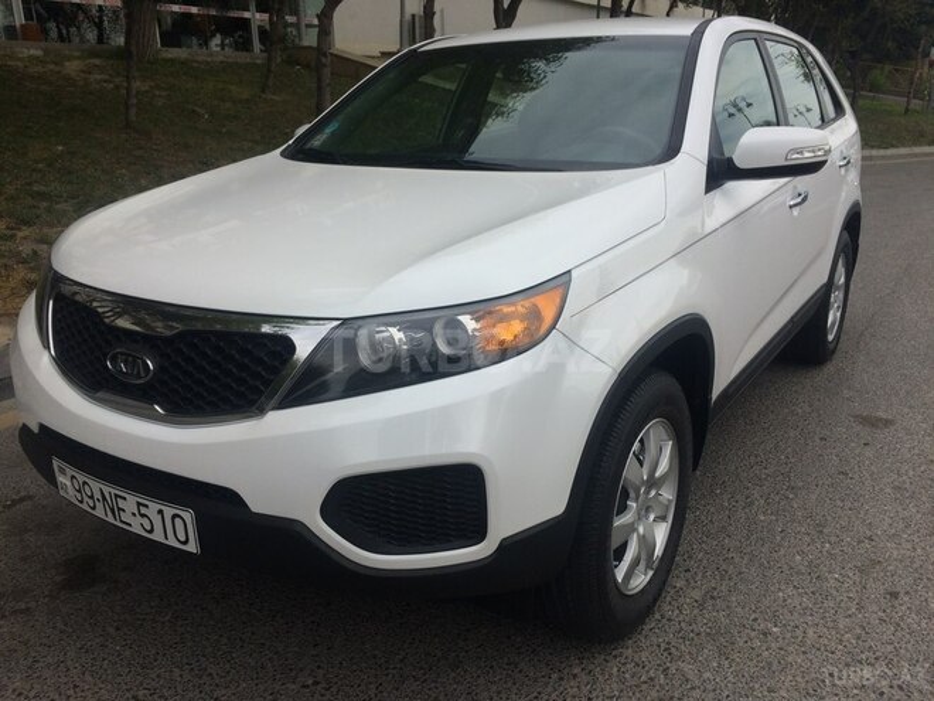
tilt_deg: -18.7
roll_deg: -0.1
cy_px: 350
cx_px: 467
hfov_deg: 61.7
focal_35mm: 29
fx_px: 782
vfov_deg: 48.2
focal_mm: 4.15
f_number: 2.2
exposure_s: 1/1580
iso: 32
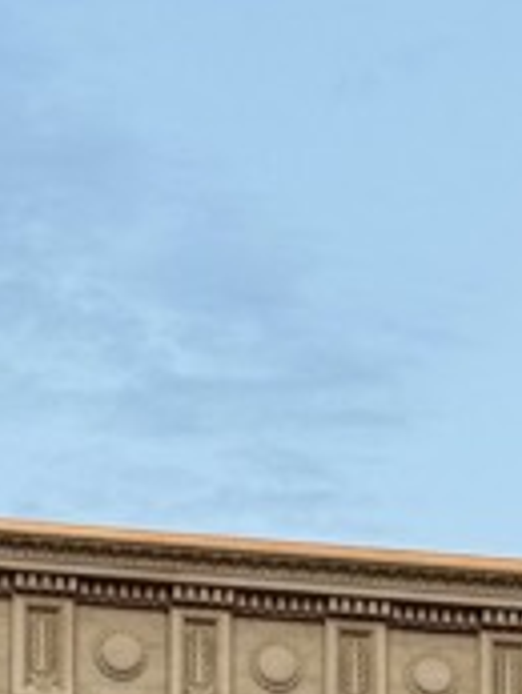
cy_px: 1408
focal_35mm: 250
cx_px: -38
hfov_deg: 5.9
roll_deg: -0.7
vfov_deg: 7.6
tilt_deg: +11.2
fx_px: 5020
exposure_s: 1/60
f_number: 1.78
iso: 64
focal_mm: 6.76
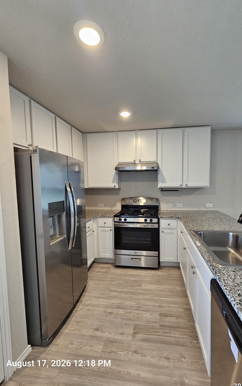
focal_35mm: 14
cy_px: 193
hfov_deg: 78.4
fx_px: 148
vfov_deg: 105.3
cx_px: 135
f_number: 2.2
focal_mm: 2.2
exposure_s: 1/60
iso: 250
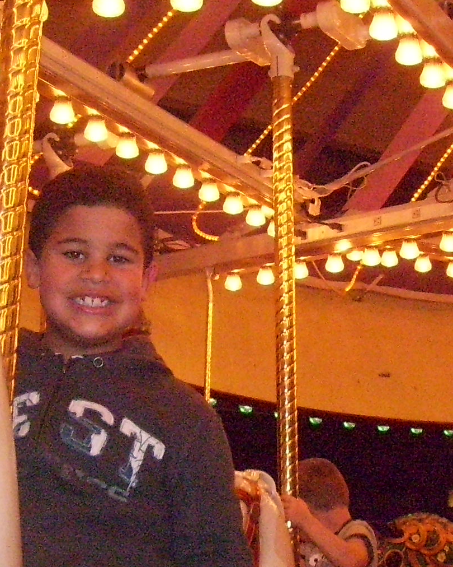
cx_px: 266
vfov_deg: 23.8
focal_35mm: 80
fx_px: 1340
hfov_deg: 19.2
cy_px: 267
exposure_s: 1/125
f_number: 2.7
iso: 1250
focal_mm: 6
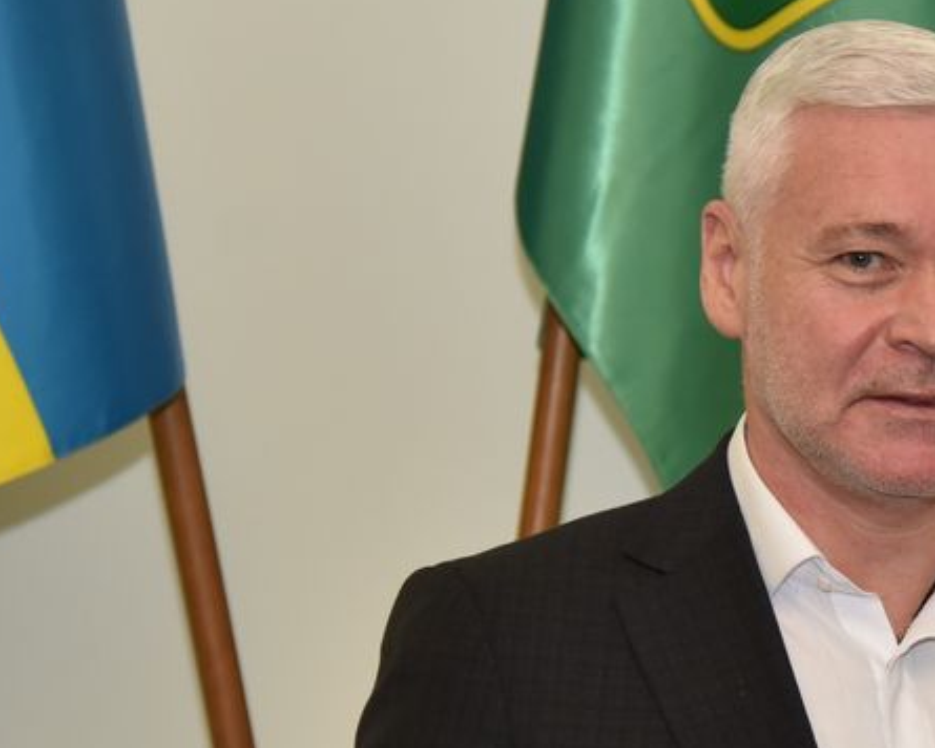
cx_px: 1347
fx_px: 5728
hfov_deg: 9.1
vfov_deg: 7.5
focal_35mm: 207
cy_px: 600
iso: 800
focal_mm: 70
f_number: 4
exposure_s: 1/200
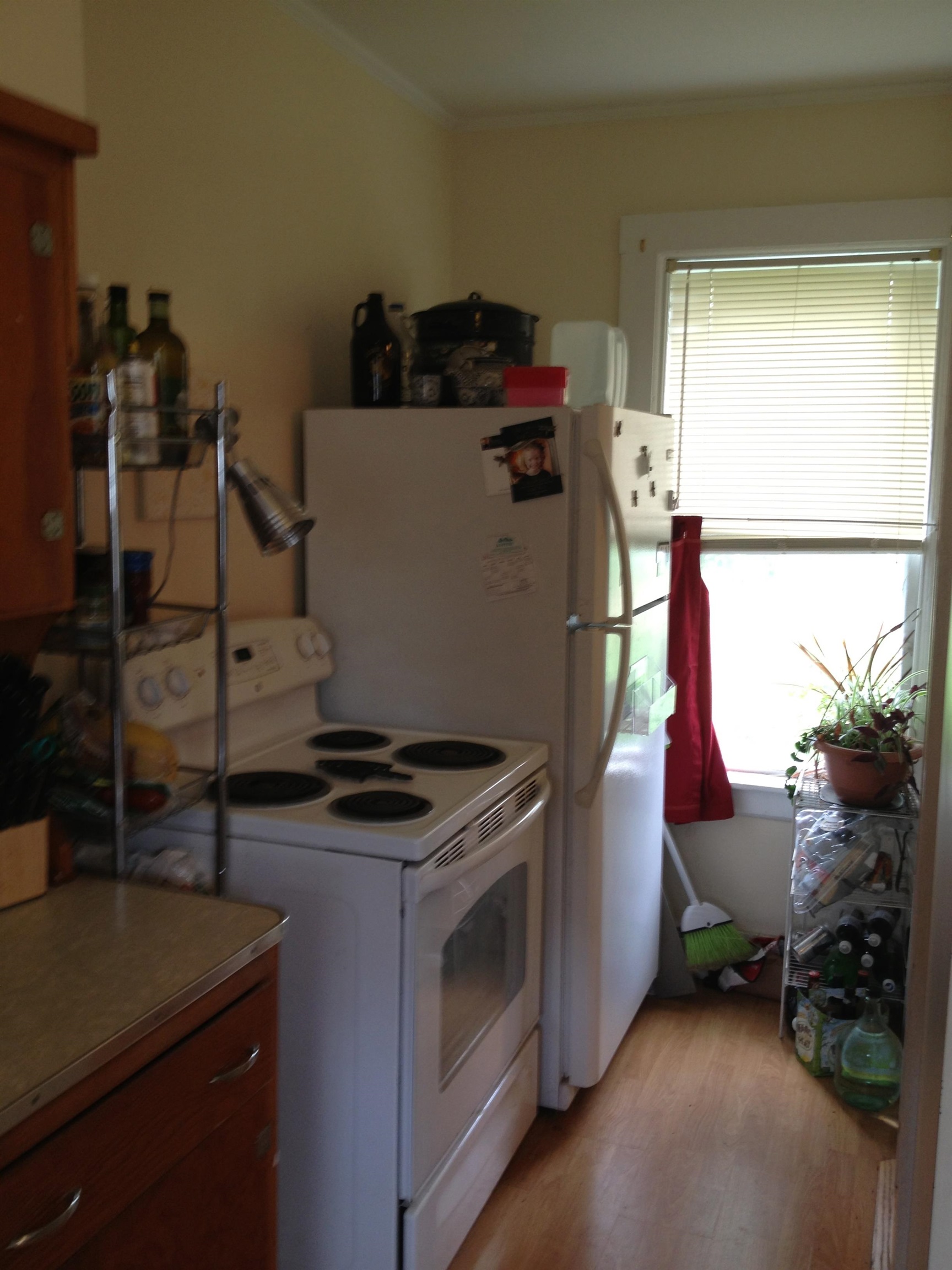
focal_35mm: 35
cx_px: 476
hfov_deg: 40.7
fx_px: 1283
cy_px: 635
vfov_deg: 52.6
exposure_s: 1/20
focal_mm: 4.28
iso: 50
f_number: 2.4
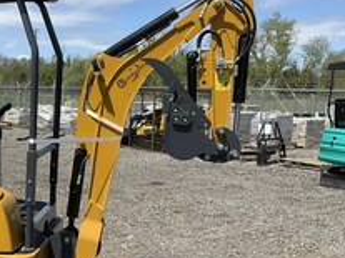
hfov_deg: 32.5
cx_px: 27
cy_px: 131
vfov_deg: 26.1
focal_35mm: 56
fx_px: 558
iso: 25
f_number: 1.8
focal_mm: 3
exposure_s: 1/1786
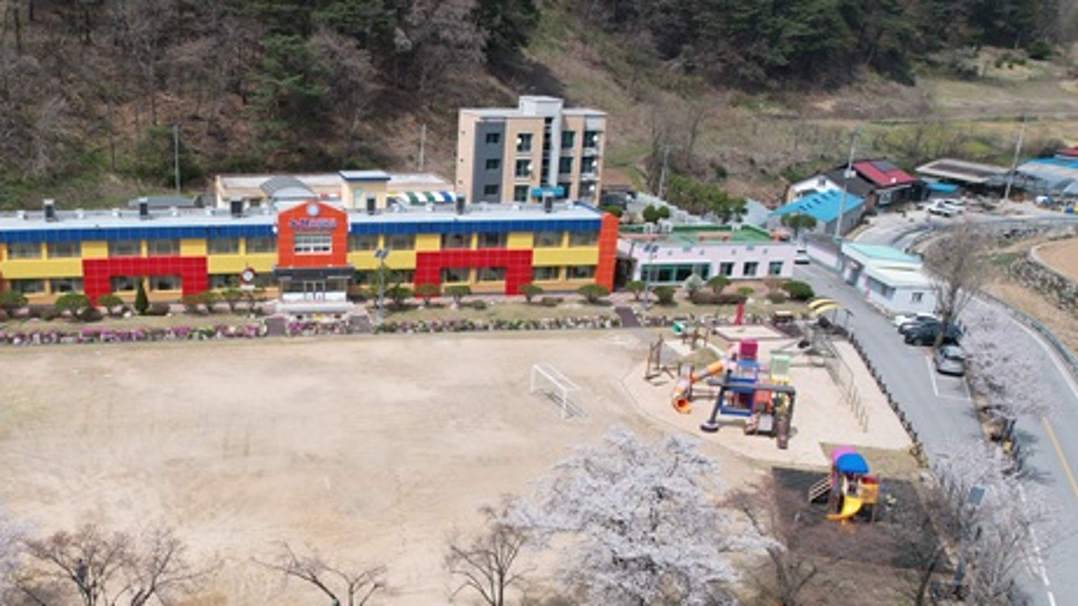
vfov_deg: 32.5
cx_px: 313
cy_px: 412
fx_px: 1029
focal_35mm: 36
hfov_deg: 53.6
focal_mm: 8.38
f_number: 2.8
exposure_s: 1/2000
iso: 120
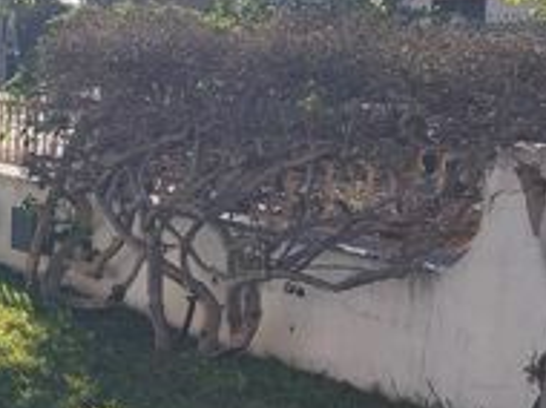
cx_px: -401
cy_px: 213
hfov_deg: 18.1
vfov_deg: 16.6
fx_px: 1402
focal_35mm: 89
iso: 40
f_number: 1.8
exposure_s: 1/1241
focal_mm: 5.23
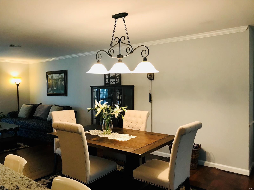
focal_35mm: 28
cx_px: 127
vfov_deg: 49.7
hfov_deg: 63.4
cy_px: 95
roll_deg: -0.3
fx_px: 205
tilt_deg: -0.6
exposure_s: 1/15
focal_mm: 3.99
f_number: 1.8
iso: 40
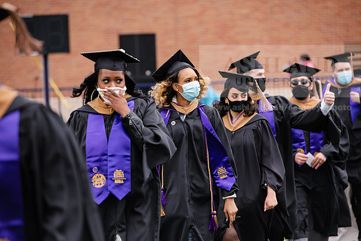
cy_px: 120
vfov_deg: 7.2
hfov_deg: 10.8
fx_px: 1906
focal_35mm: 190
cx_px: 180
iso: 400
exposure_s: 1/640
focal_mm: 190
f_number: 5
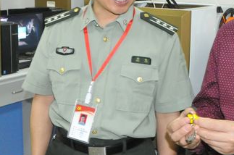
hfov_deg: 10.1
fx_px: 1325
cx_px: 92
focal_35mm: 204
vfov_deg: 6.7
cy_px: 19
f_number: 6.3
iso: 2800
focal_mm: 55
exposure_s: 1/60
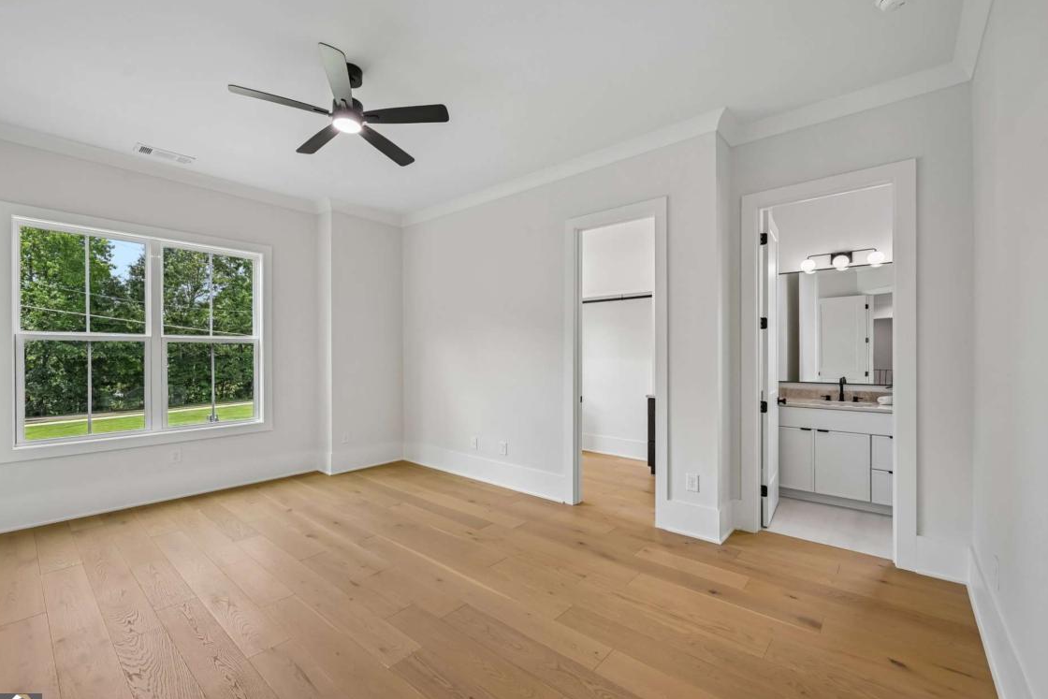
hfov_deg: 100.2
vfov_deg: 77.3
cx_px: 490
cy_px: 357
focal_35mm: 15
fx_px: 437
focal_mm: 14
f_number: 8
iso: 100
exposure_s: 1/20
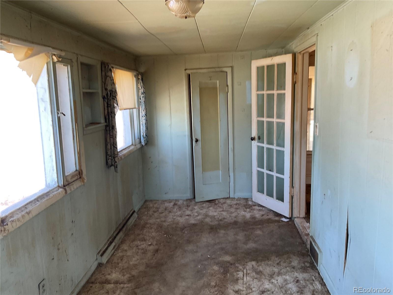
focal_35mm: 29
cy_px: 148
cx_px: 196
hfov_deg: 61.7
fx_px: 329
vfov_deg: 48.2
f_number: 1.8
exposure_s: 1/60
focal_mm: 3
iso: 40
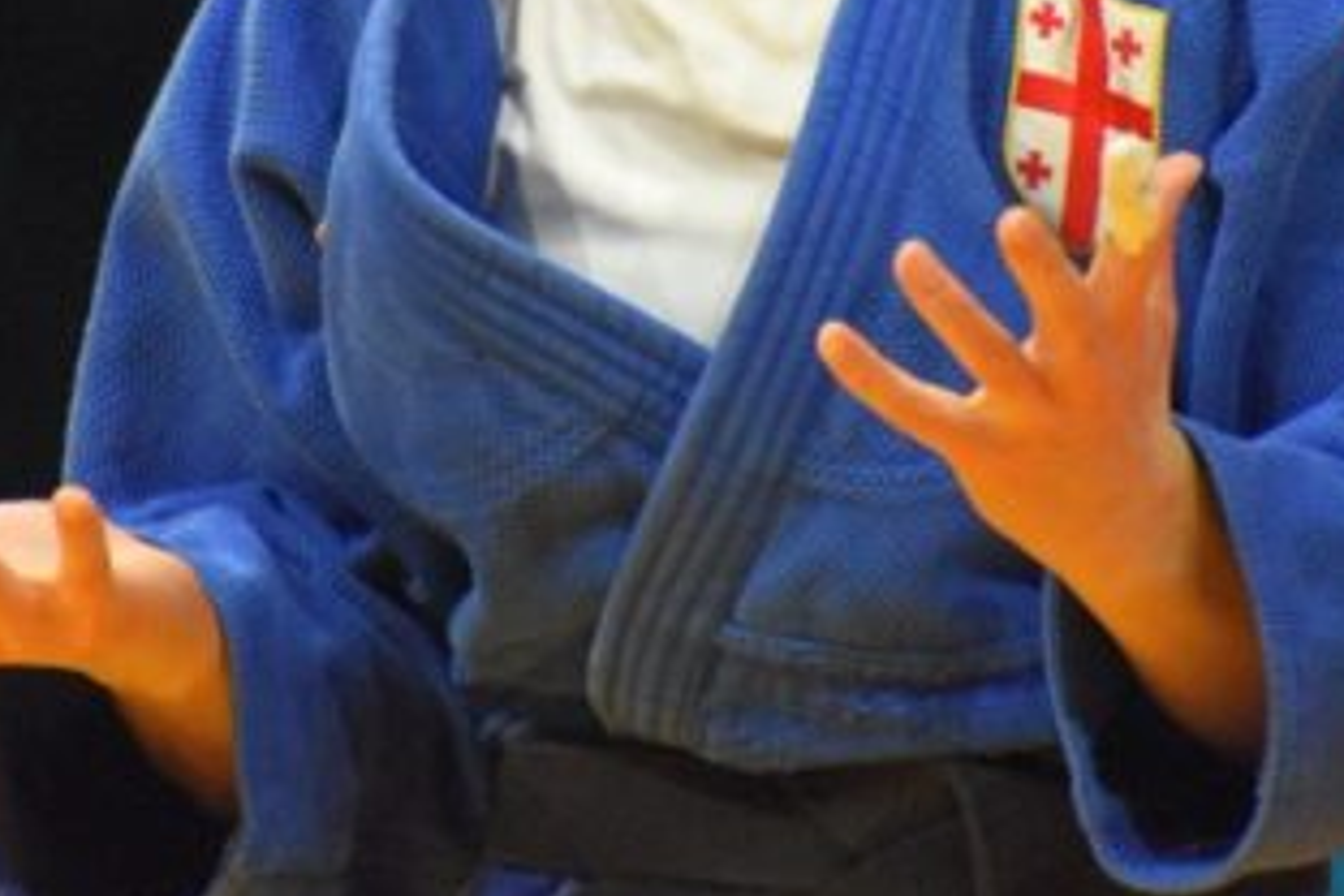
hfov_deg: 2.3
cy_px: -190
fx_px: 33037
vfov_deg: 1.6
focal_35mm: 885
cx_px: 573
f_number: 7.1
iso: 6400
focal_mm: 240
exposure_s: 1/640
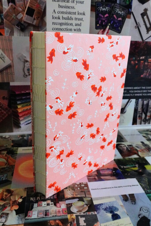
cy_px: 113
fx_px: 189
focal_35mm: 30
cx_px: 76
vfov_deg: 61.9
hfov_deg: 43.6
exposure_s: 1/250
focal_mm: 11.6
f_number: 5.6
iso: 3200
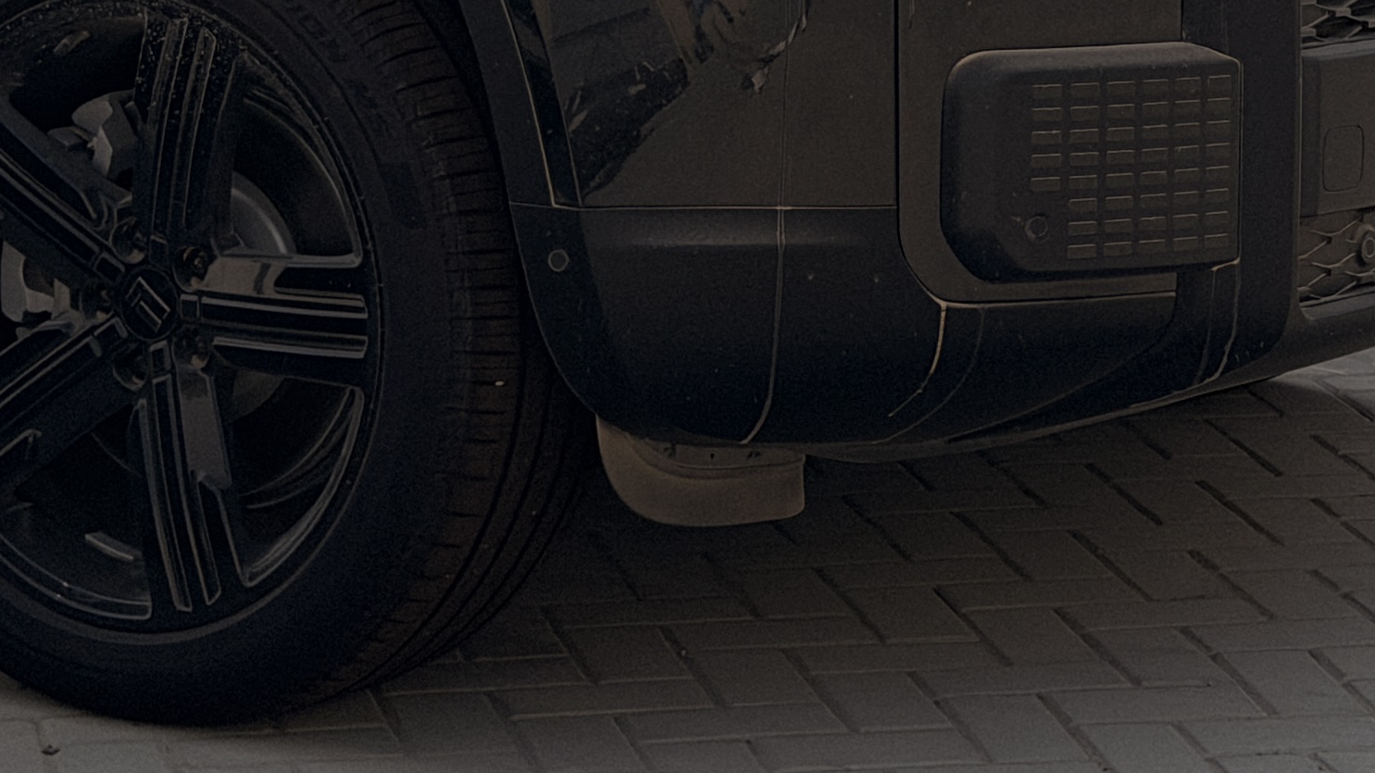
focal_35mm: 142
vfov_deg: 8.3
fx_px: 5177
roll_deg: -0.8
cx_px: 1202
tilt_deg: -2.2
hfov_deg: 15.0
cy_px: -462
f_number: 1.78
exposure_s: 1/13333
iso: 80
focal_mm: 6.76
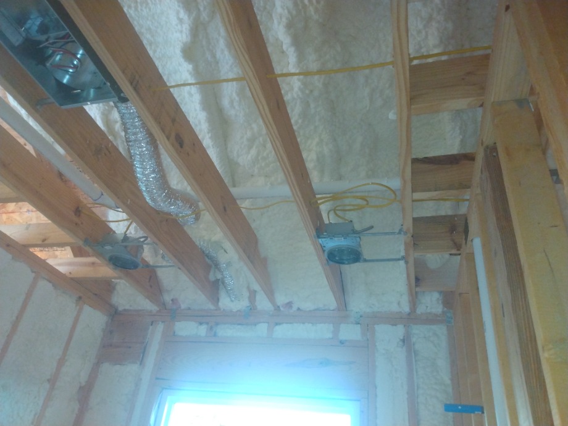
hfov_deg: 81.7
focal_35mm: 20
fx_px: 328
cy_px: 213
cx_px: 284
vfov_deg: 66.0
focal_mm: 3.54
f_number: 2
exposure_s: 1/30
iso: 481
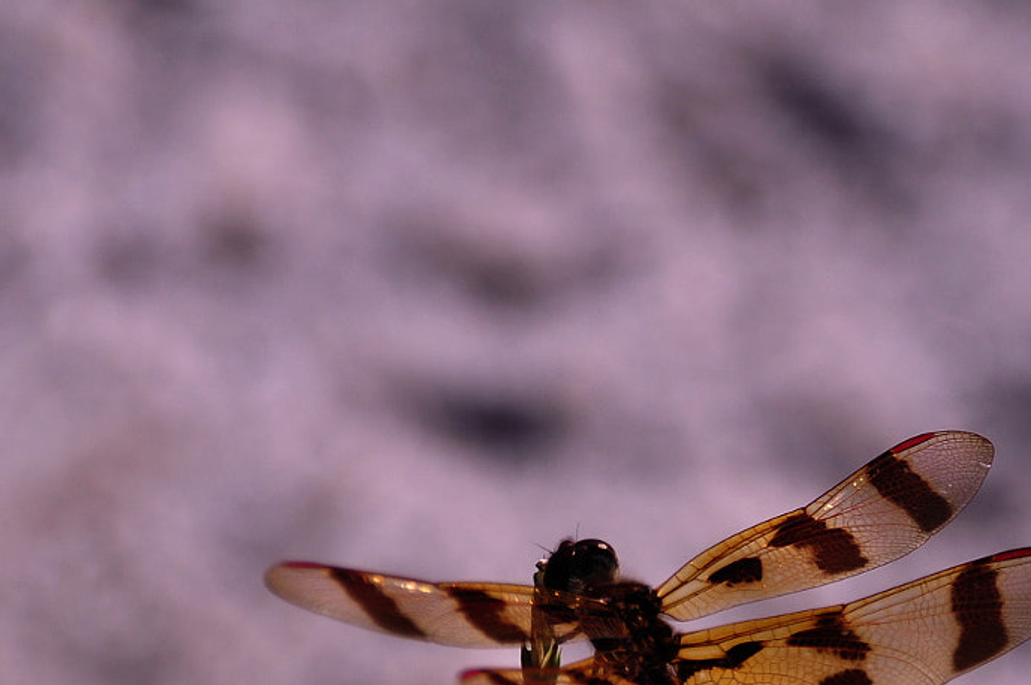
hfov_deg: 2.4
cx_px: 777
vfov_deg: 1.6
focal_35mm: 871
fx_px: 24920
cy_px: 786
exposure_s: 1/800
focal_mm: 250
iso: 200
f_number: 7.1
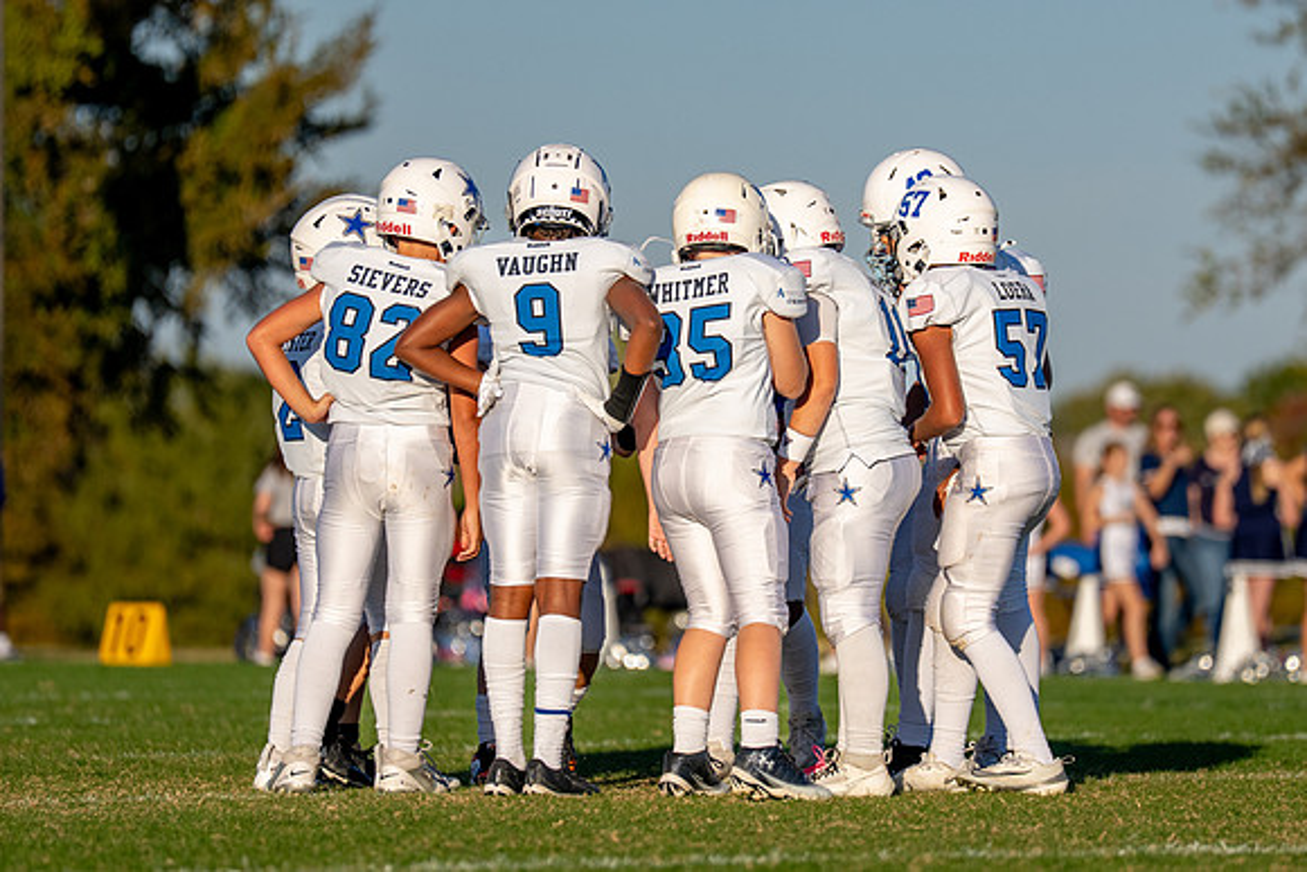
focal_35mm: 337
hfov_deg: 6.1
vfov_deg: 4.1
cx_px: 769
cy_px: 384
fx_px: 12227
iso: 200
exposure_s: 1/5000
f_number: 2.8
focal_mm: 200
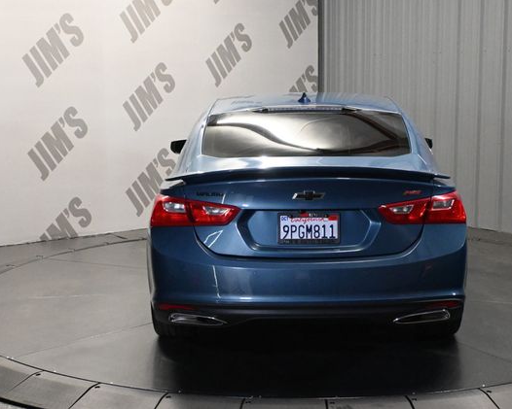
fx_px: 751
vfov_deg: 30.5
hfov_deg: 37.5
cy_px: 204
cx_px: 309
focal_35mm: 50
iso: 5000
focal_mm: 29
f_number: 4.8
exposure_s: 1/60
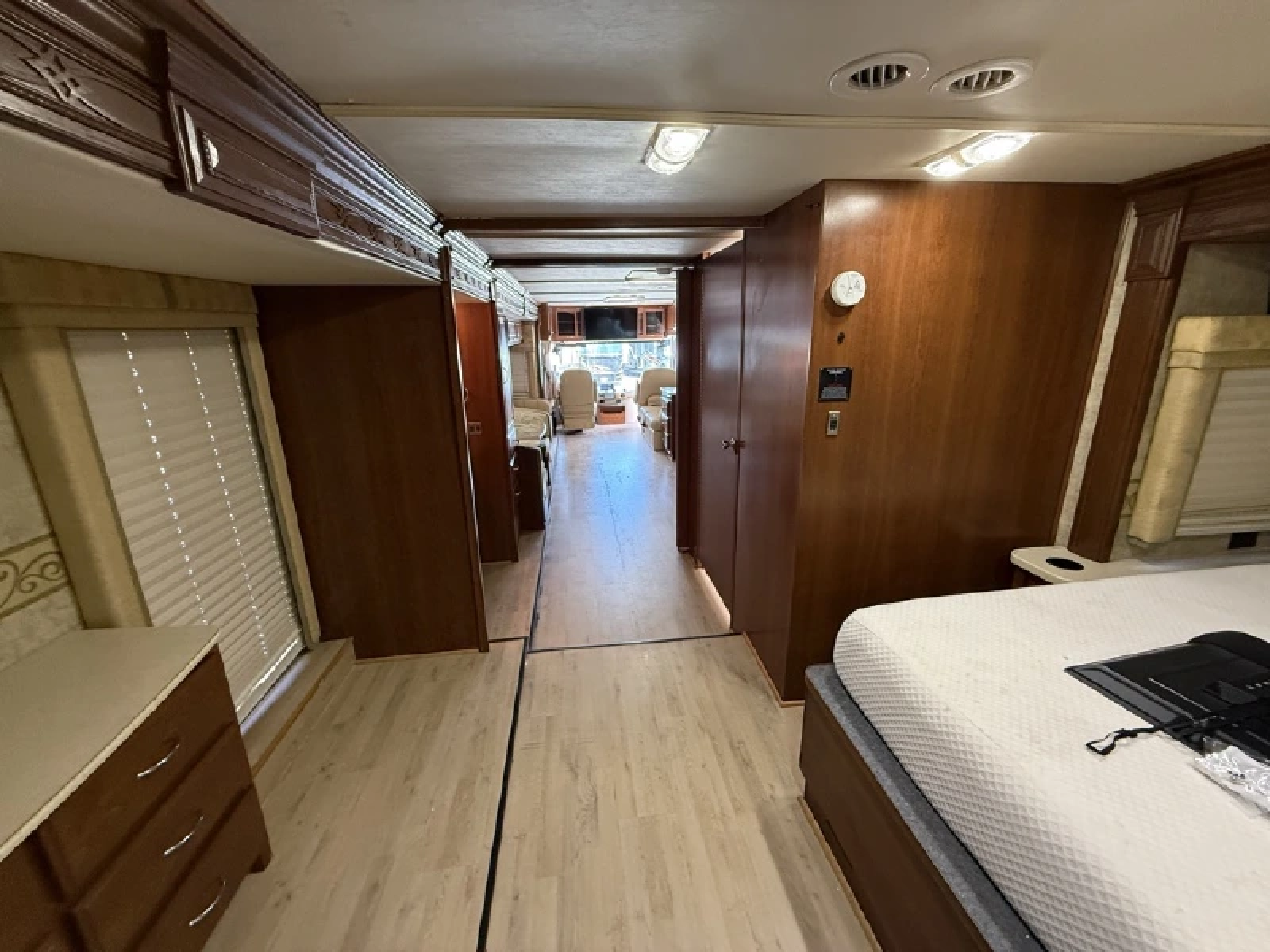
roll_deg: +0.2
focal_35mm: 14
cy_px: 476
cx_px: 635
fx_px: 514
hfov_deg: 102.1
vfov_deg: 85.7
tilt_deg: -15.8
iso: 320
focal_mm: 2.22
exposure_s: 1/73
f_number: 2.2
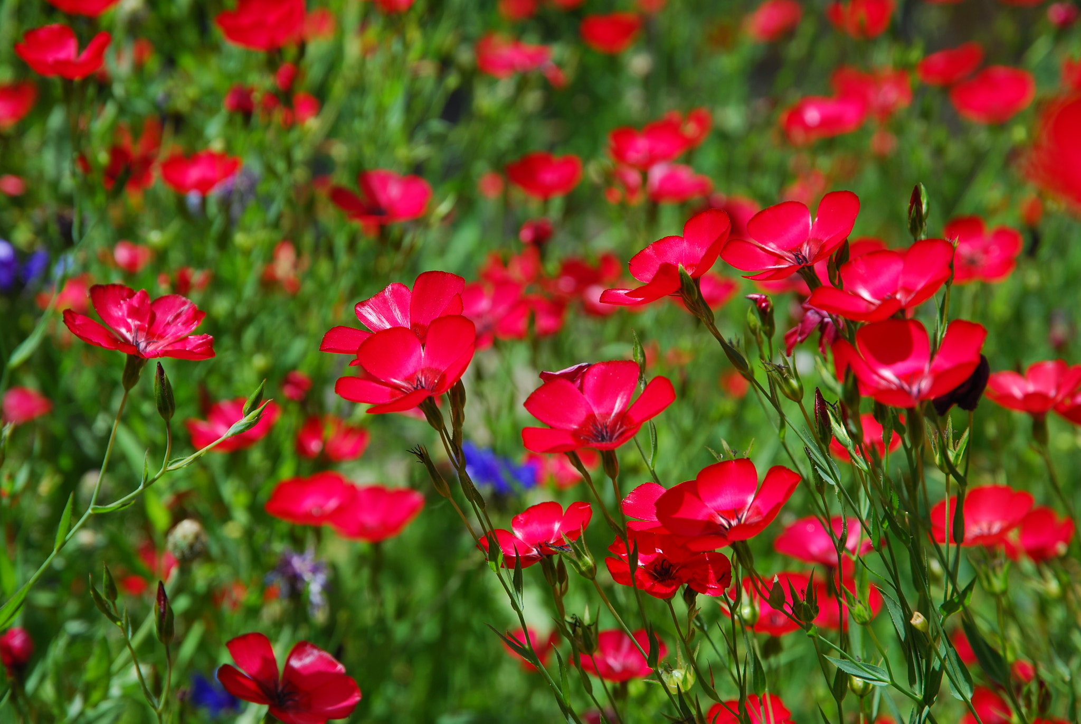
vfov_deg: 11.7
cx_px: 540
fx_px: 3517
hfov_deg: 17.5
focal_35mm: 117
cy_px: 362
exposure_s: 1/200
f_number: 8
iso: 100
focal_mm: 78
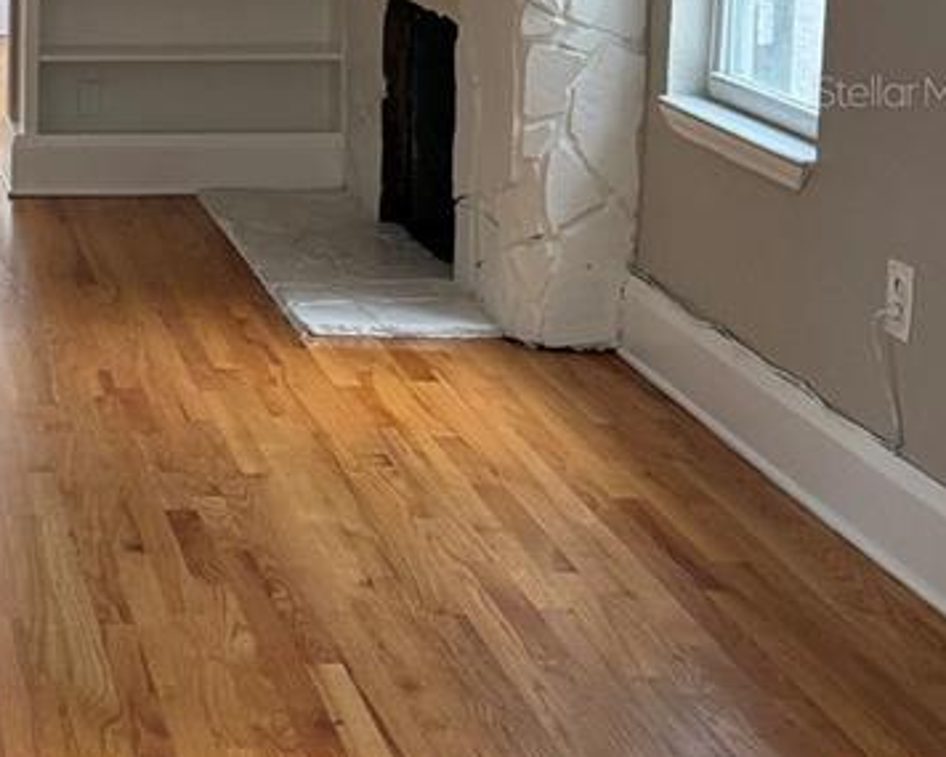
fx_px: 2212
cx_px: -194
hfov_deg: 22.2
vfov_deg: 19.1
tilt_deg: -8.5
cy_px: 90
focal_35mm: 79
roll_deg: -0.4
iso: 200
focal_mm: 6.76
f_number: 1.78
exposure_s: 1/237
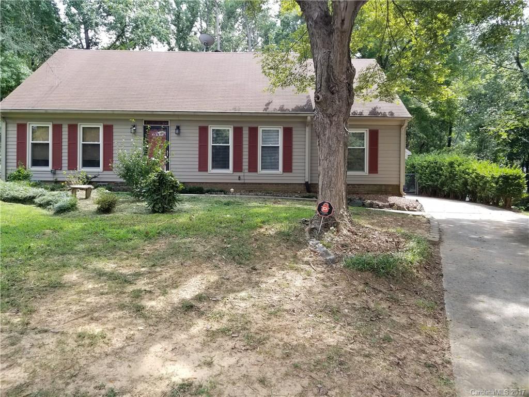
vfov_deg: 53.1
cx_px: 264
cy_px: 198
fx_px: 397
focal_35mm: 26
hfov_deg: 67.3
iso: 50
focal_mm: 4.25
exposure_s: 1/258
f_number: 1.7
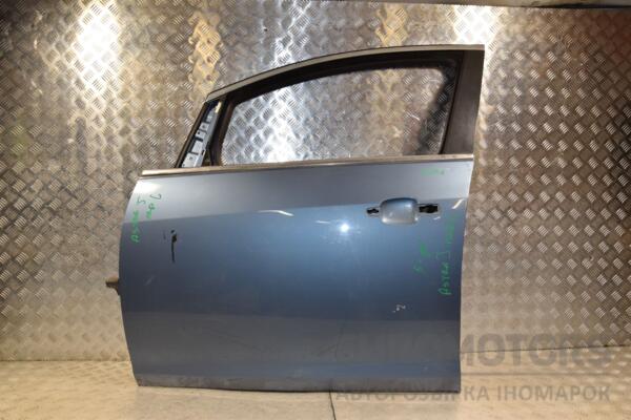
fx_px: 552
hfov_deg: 59.5
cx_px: 316
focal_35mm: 32
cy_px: 210
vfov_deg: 41.7
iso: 800
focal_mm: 21
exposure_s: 1/200
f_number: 8
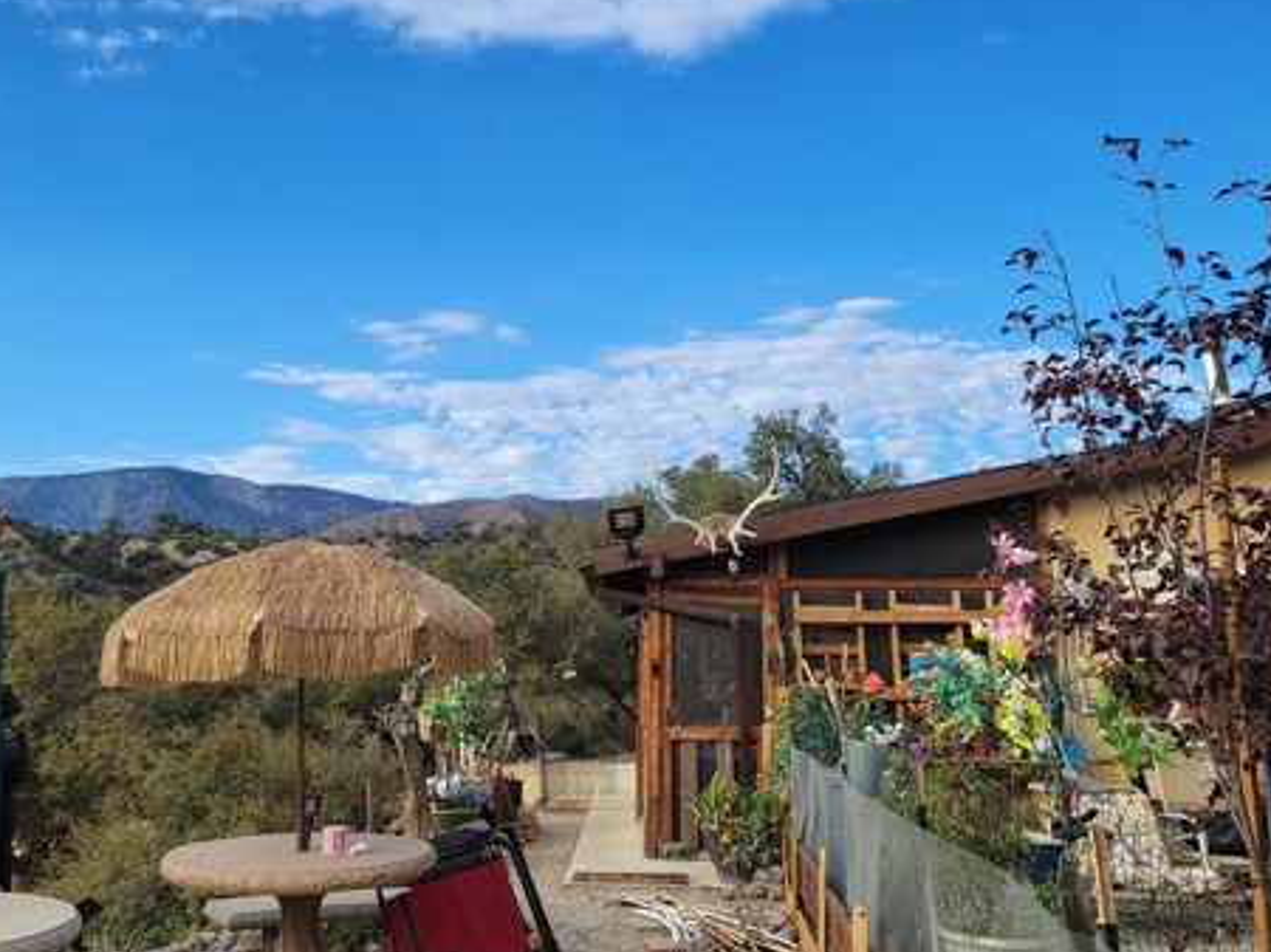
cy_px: 342
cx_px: 554
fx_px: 1358
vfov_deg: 38.3
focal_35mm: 37
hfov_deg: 50.0
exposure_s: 1/1414
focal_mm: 5.4
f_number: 1.8
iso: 40
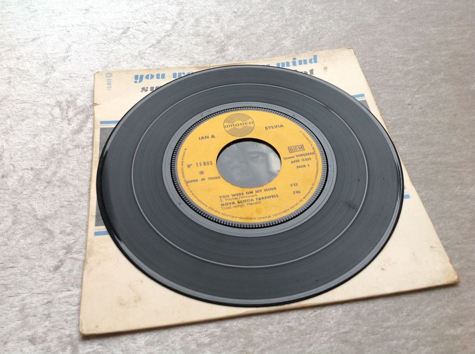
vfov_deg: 40.6
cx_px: 238
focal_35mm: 35
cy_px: 177
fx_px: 480
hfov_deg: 52.7
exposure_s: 1/24
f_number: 2.4
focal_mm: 4.28
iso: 50
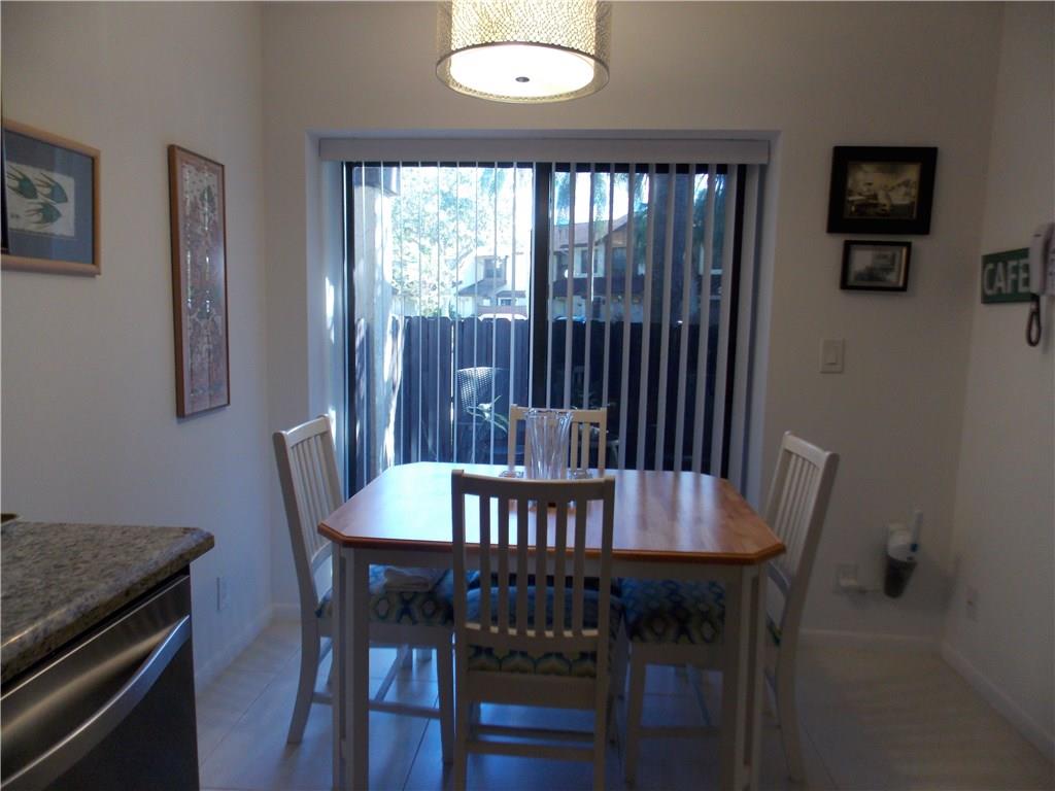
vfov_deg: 58.9
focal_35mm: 23
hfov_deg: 73.9
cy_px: 396
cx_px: 528
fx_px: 701
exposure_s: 1/30
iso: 160
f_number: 3.1
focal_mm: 4
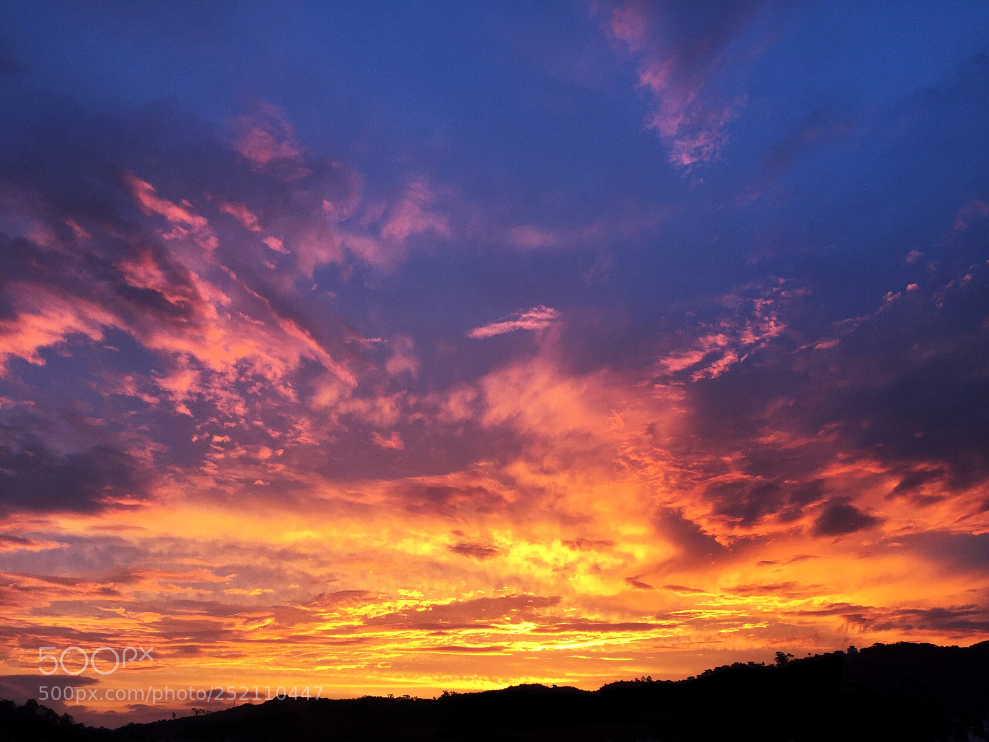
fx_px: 829
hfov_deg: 61.7
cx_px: 494
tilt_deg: +22.4
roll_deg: -1.2
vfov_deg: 48.2
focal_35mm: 29
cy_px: 371
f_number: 2.2
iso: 50
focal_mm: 4.15
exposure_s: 1/120
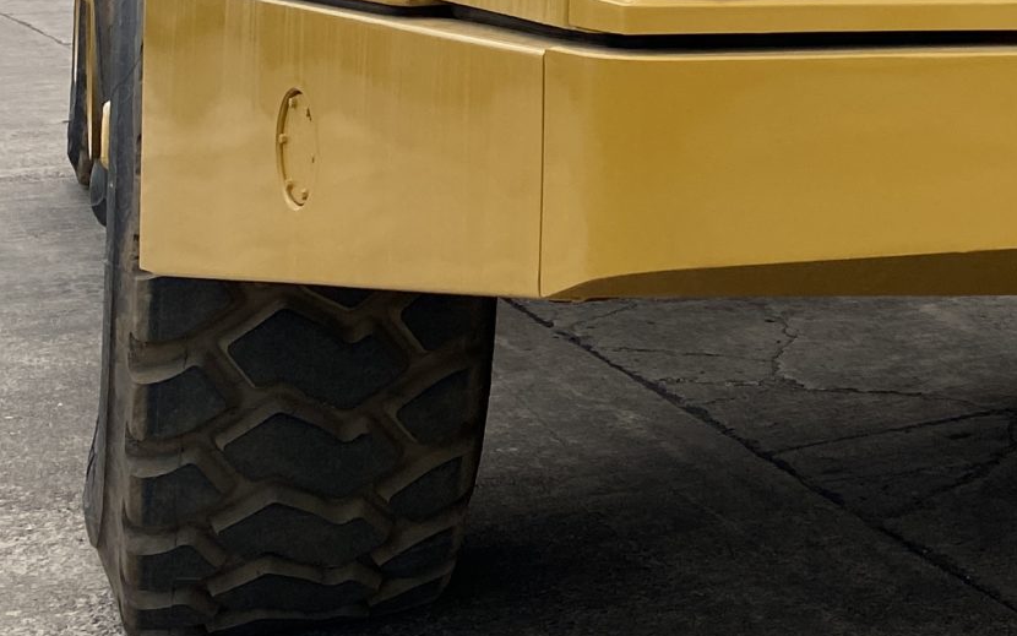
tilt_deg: +4.1
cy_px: -337
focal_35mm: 85
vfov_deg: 14.3
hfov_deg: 22.5
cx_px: 1215
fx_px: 2356
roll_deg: -0.6
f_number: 1.8
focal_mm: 4.25
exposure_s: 1/3497
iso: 32
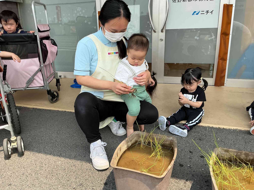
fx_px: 213
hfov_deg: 61.7
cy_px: 95
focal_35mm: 29
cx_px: 127
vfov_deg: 48.2
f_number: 1.8
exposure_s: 1/829
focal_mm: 3
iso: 25
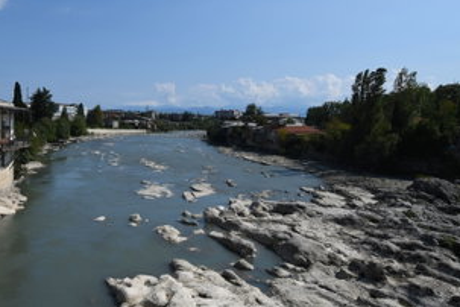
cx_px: 176
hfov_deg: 56.6
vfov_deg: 39.9
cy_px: 138
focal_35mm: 33
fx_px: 422
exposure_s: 1/640
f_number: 8
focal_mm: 17
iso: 100
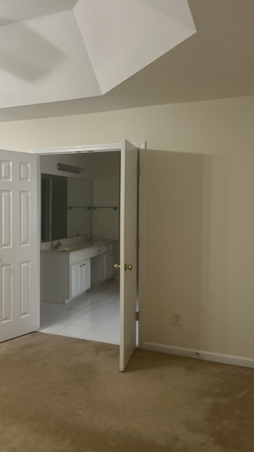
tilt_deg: +0.1
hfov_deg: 37.4
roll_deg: +1.1
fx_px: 371
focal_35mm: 31
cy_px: 207
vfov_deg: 62.5
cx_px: 85
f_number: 1.6
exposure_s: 1/60
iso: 125
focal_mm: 5.1
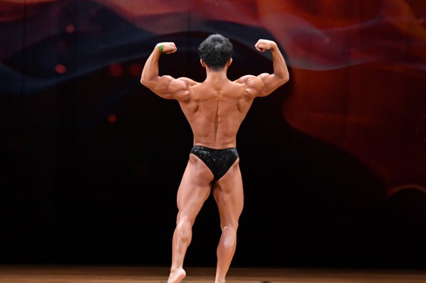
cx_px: 186
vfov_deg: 5.1
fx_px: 3169
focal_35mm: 268
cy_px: 157
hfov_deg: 7.7
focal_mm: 150
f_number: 5.6
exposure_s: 1/400
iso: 4000
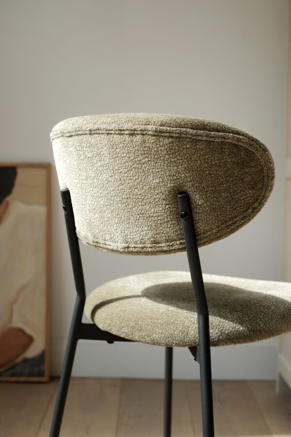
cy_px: 218
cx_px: 146
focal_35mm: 53
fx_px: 643
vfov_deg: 37.5
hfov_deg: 25.5
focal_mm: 35
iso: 125
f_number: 2.8
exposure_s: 1/210
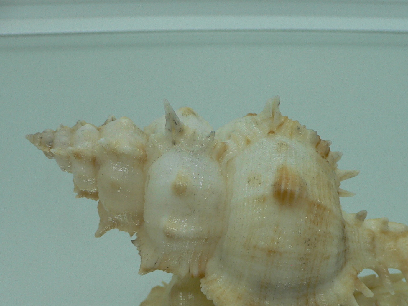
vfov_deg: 28.2
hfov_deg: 37.2
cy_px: 221
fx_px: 601
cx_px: 258
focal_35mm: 51
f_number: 2.8
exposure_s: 1/60
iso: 80
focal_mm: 4.6
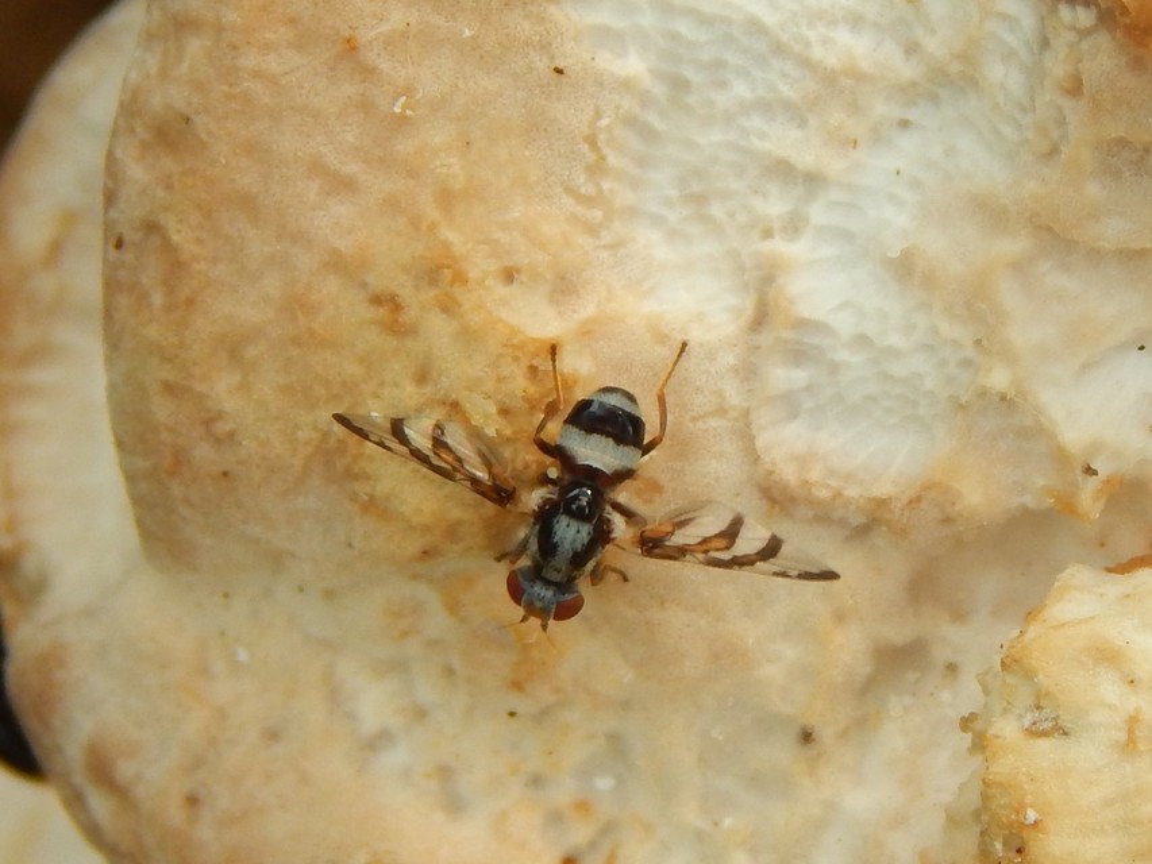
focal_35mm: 114
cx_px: 576
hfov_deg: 17.3
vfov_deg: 13.0
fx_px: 3794
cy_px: 432
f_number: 4.6
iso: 125
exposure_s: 1/320
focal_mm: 20.5
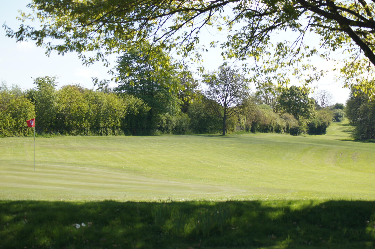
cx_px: 188
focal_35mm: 82
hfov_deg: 24.6
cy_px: 124
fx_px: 858
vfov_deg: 16.5
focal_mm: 55
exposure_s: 1/160
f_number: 5.6
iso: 100
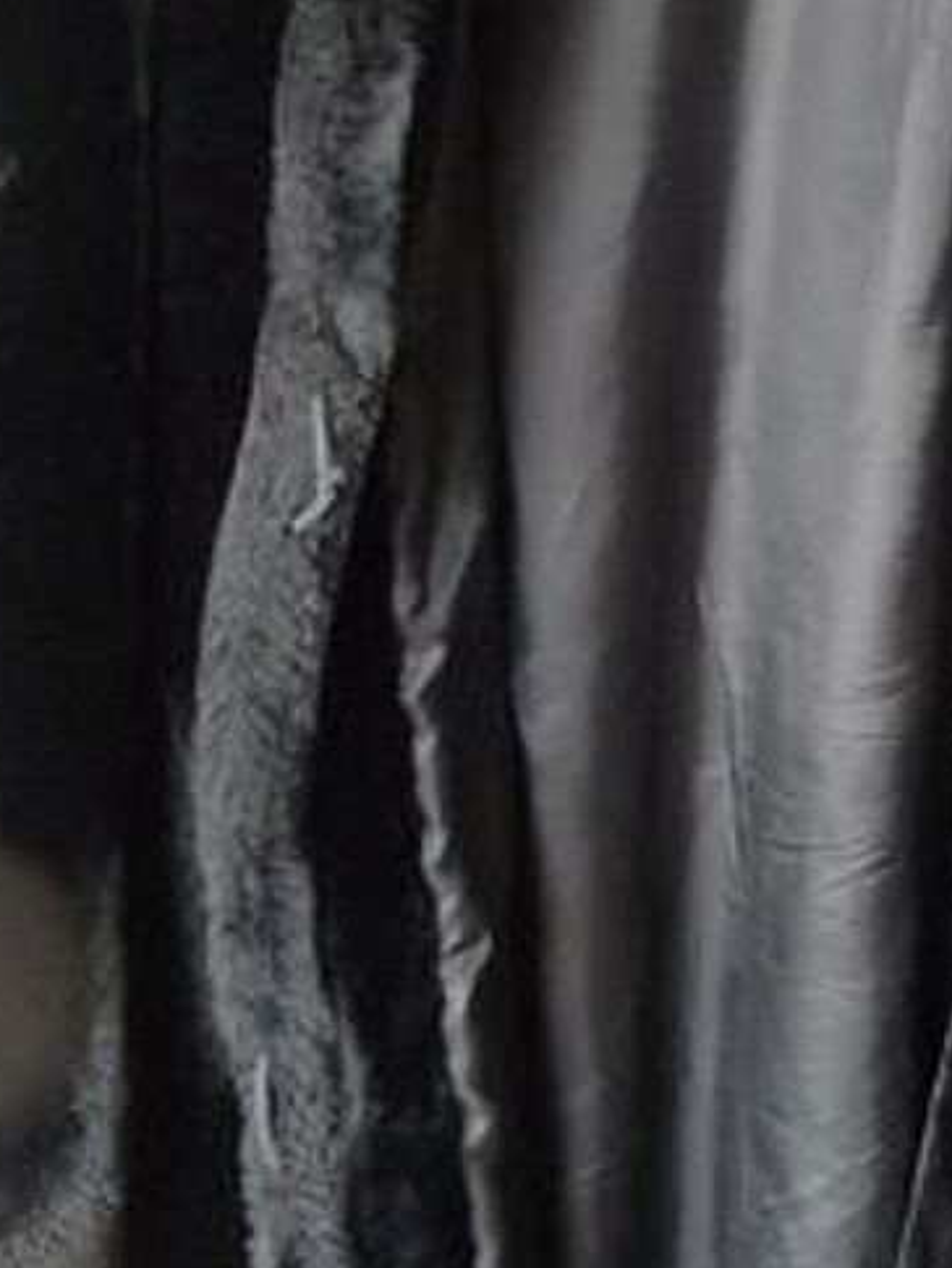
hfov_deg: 19.0
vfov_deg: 25.2
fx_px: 2822
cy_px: 443
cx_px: 724
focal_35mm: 77
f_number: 3.3
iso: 400
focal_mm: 4.7
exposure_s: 1/25
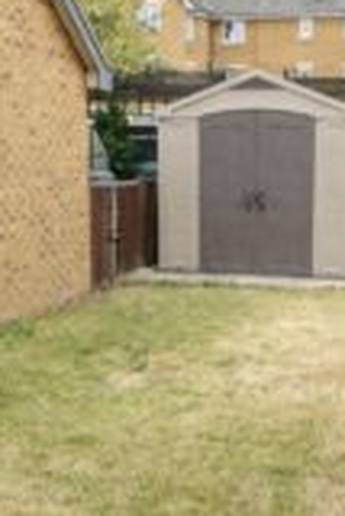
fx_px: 861
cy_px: 290
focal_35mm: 60
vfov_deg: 33.3
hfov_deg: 22.5
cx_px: 242
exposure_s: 1/400
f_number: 5
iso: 500
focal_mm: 16
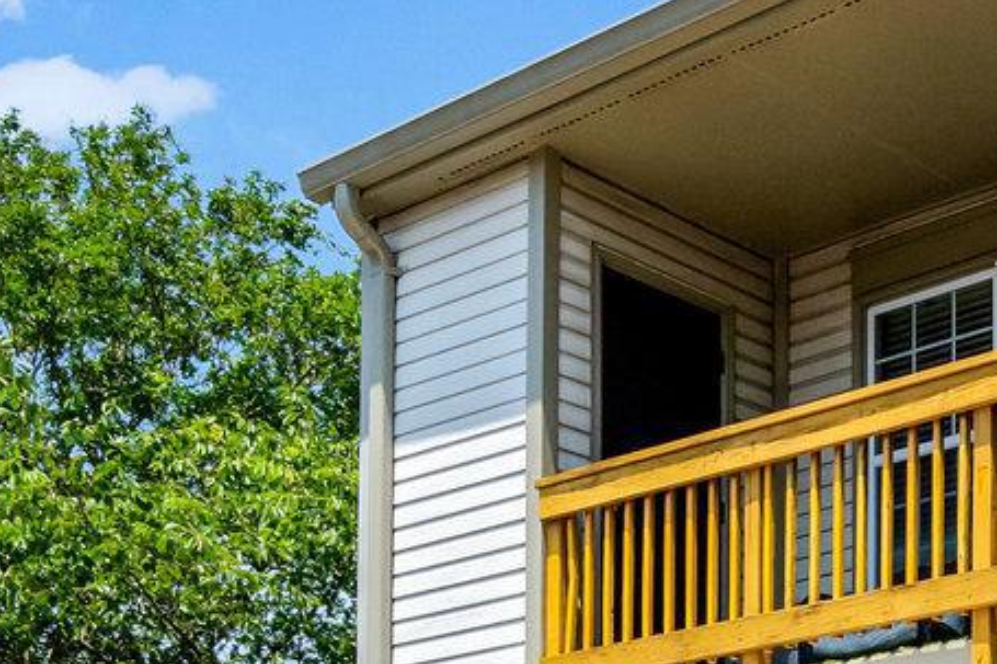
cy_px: 1040
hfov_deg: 26.8
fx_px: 1993
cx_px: 958
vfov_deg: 16.9
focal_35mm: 72
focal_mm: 16
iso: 1250
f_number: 8
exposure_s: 1/2000
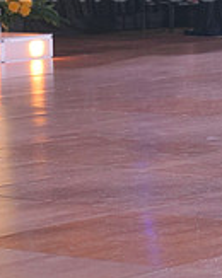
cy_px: -24
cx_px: 155
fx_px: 1983
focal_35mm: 241
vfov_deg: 8.0
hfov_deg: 6.4
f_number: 4
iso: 2000
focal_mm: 72
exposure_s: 1/400
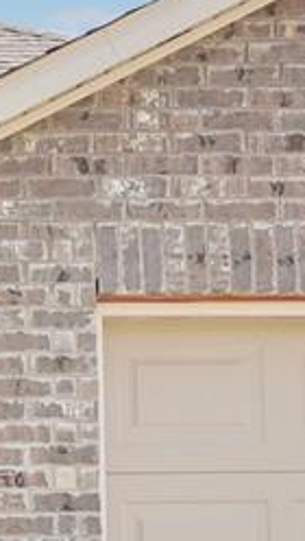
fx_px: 2165
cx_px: -483
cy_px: 432
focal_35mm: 151
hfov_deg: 7.4
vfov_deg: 14.1
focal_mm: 35
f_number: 8
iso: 100
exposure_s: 1/160
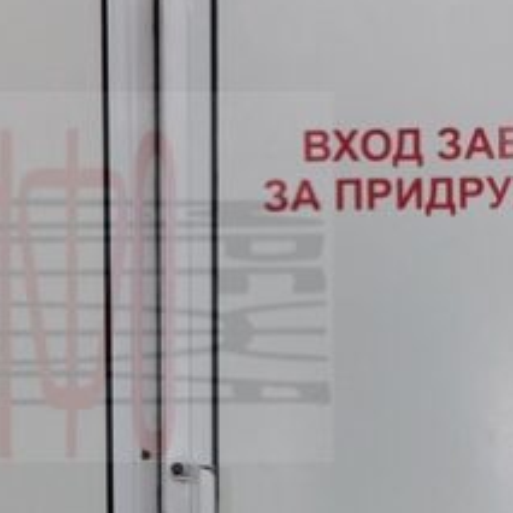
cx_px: 94
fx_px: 2381
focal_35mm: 142
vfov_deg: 12.3
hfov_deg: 12.2
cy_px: 276
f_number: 5
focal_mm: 34
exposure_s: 1/60
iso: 2500
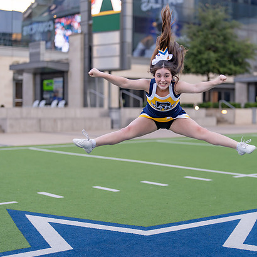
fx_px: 605
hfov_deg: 23.9
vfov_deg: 24.0
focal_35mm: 72
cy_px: 127
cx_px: 165
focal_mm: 50
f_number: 1.2
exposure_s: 1/1250
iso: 200
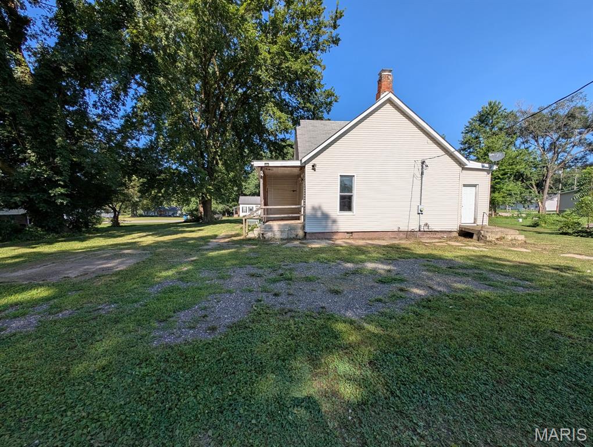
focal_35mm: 12
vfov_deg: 94.6
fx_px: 206
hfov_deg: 110.5
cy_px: 224
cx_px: 296
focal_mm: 2.23
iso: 41
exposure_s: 1/1733
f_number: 1.95
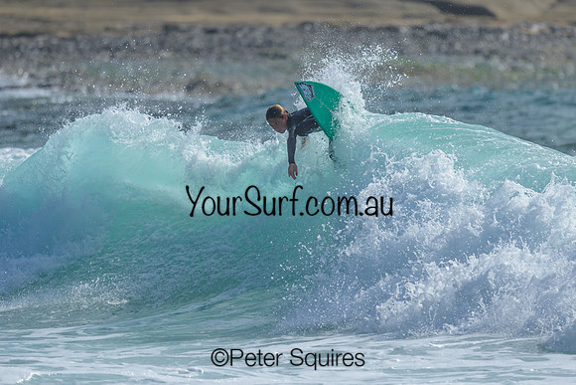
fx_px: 16033
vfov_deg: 1.4
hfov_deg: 2.1
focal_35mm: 1002
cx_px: 361
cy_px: 158
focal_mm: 800
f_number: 6.3
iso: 180
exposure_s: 1/2000
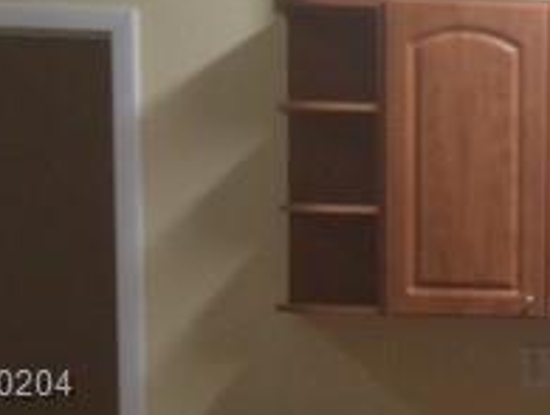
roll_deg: +0.4
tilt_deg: -4.2
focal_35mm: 95
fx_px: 1512
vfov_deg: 15.4
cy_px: 387
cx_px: 790
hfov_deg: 18.6
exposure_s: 1/30
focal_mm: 4.15
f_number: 2.2
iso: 160
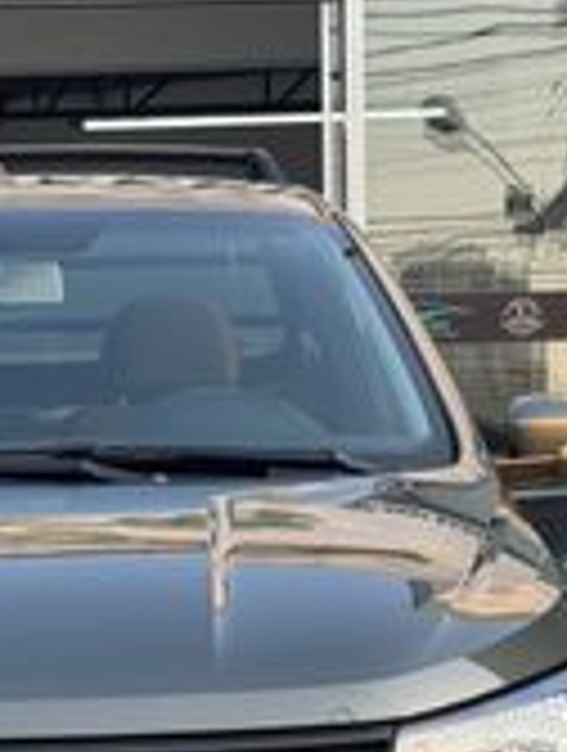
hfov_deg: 10.9
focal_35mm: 135
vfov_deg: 14.4
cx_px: 4
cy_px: 734
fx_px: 2937
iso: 64
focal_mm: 6.76
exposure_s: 1/352
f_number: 1.78
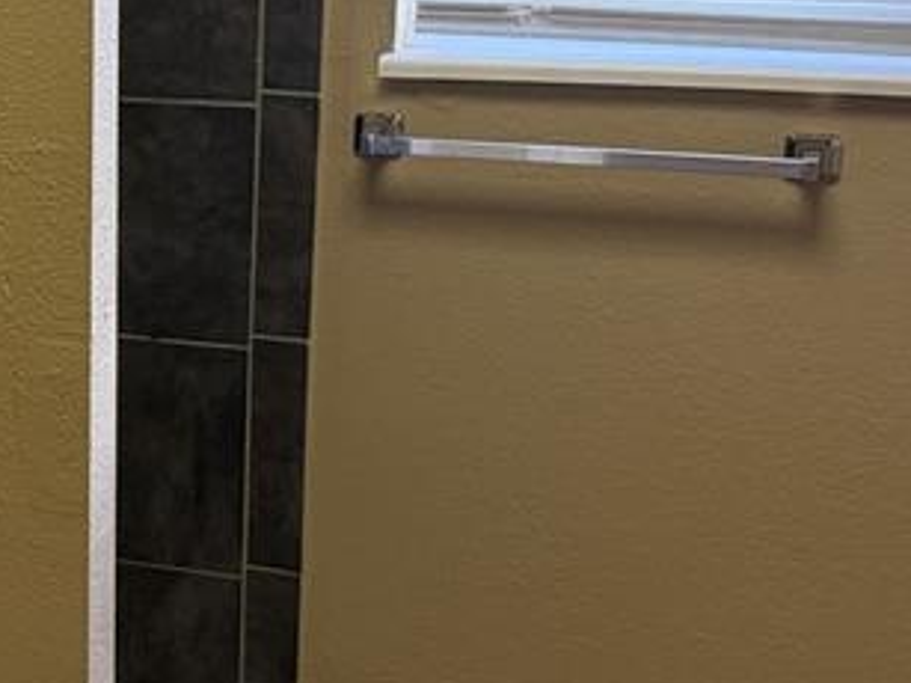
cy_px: 322
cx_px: -15
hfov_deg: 23.3
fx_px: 2105
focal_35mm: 80
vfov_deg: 18.4
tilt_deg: -15.1
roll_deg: +0.7
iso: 400
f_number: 1.78
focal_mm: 6.76
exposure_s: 1/120
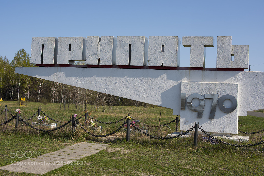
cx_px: 132
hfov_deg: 39.6
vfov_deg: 27.0
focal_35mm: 50
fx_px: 367
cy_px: 88
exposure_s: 1/100
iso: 100
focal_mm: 50
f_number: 16
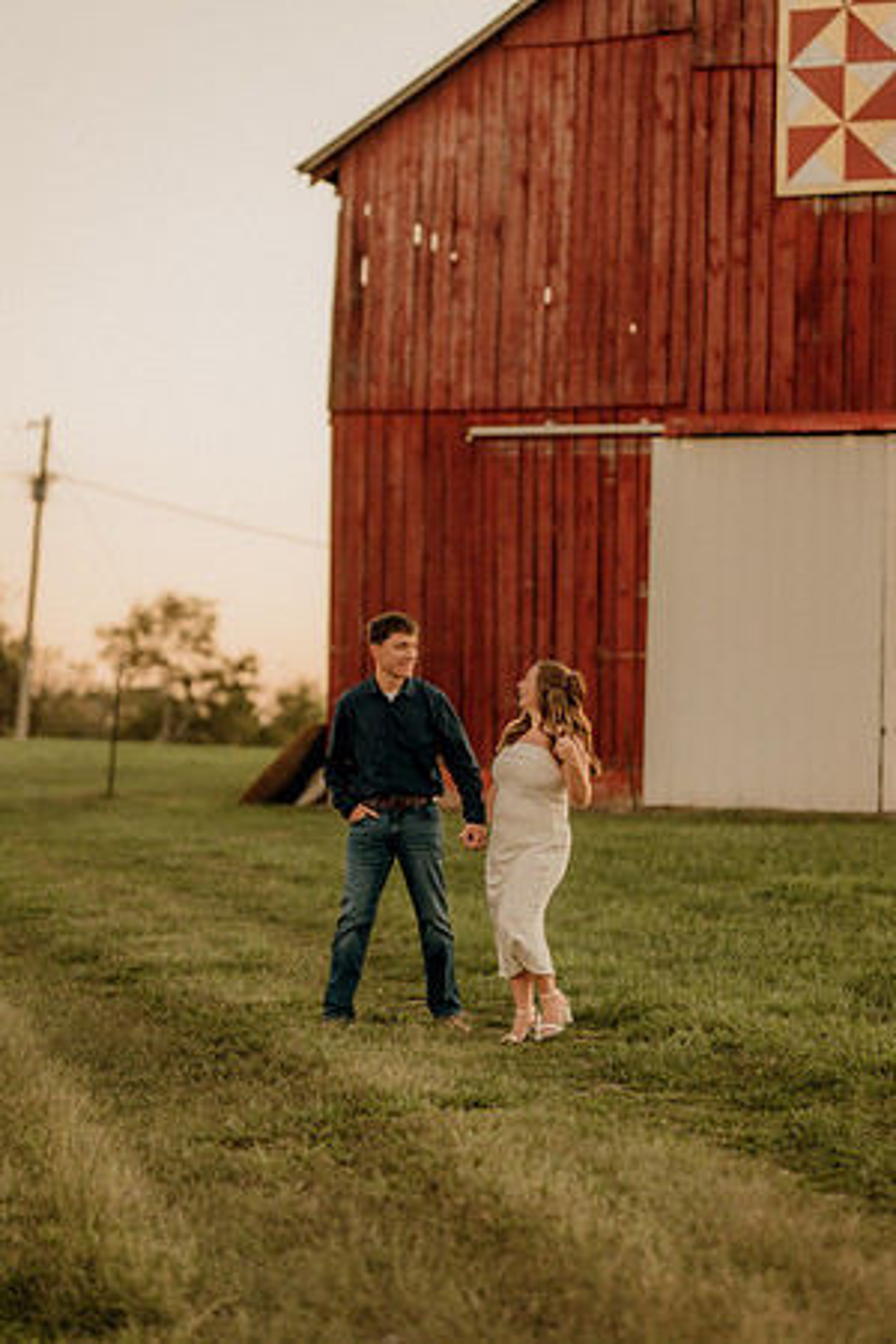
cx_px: 448
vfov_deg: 23.9
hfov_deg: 16.1
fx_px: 3173
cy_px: 672
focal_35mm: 85
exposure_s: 1/100
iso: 200
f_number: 1.8
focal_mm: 85
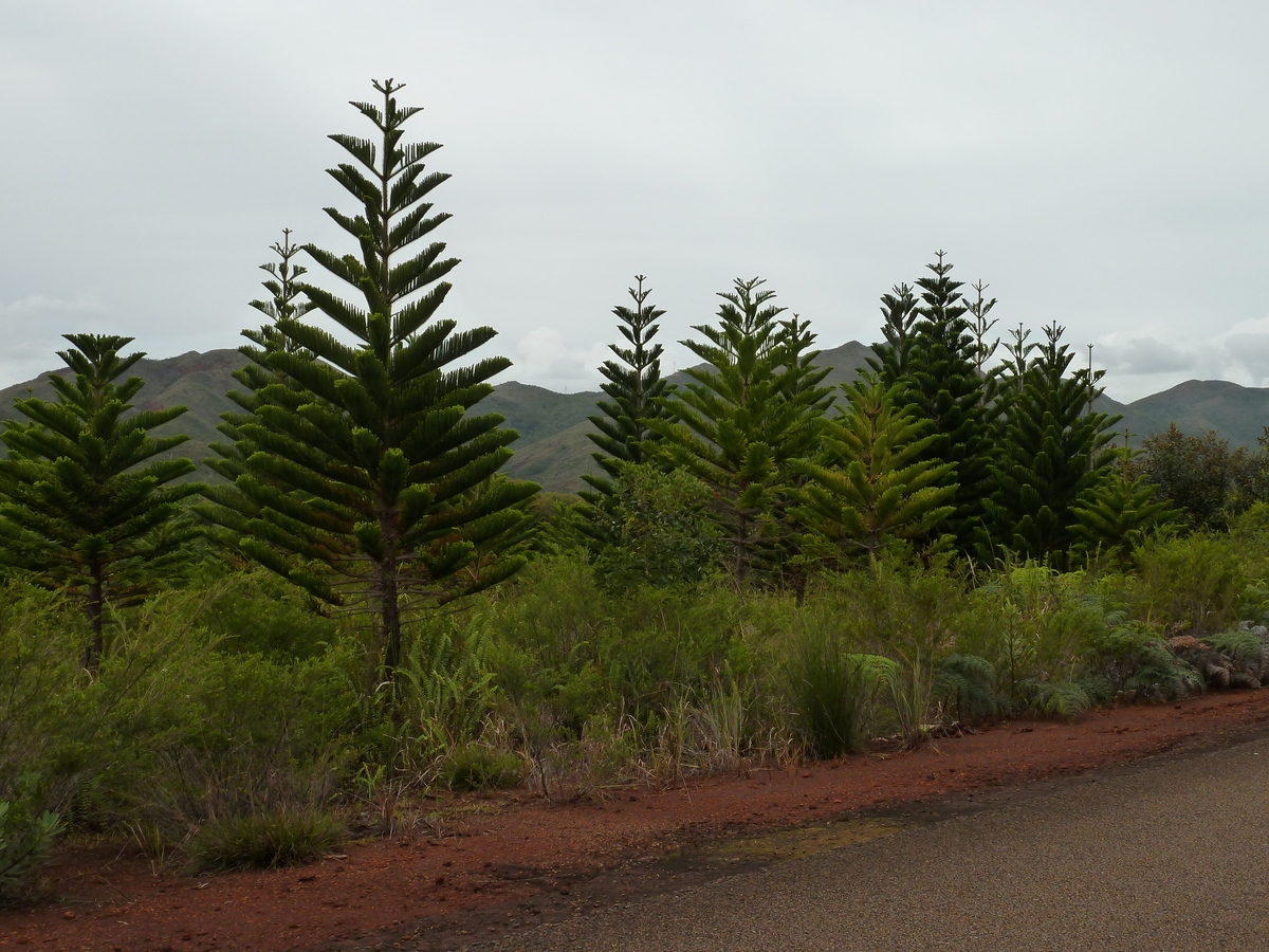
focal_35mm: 44
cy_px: 476
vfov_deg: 32.9
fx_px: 1613
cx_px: 634
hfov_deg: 42.9
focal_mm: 7.3
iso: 125
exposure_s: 1/400
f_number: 5
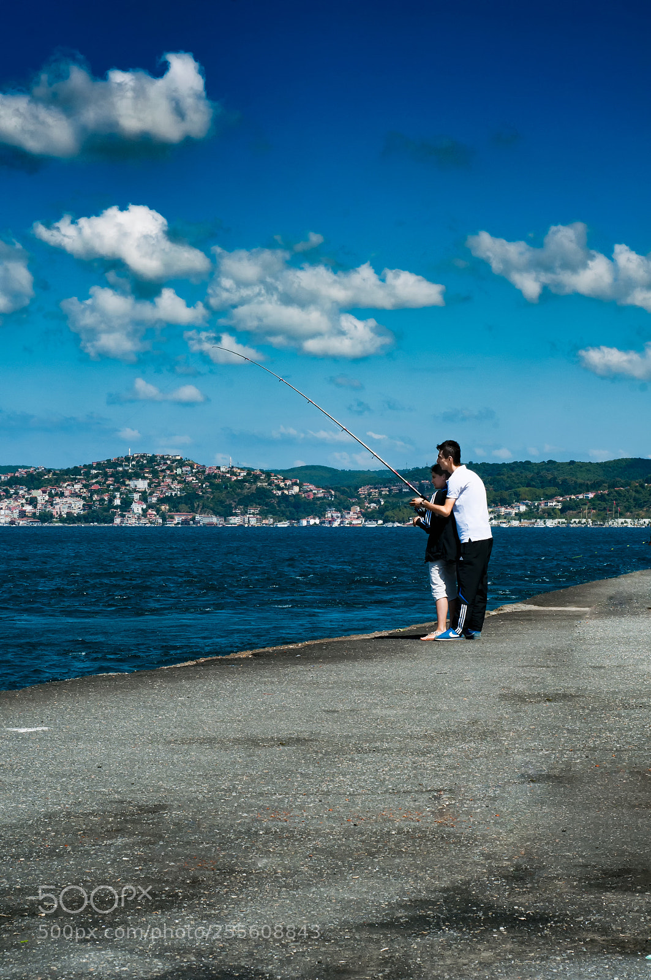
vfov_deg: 27.0
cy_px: 490
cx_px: 326
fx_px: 2039
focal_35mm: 75
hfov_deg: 18.1
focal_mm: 50
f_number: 11
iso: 200
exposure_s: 1/500
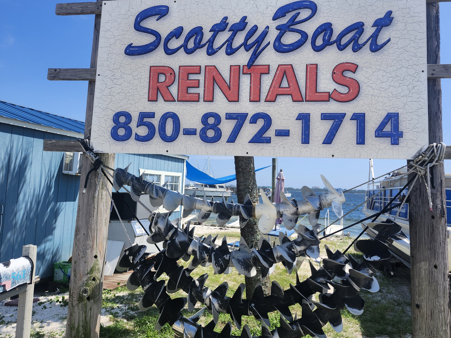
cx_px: 249
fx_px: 365
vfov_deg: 49.7
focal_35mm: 28
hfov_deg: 63.3
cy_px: 151
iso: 25
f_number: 1.8
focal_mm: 5.54
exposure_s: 1/1497
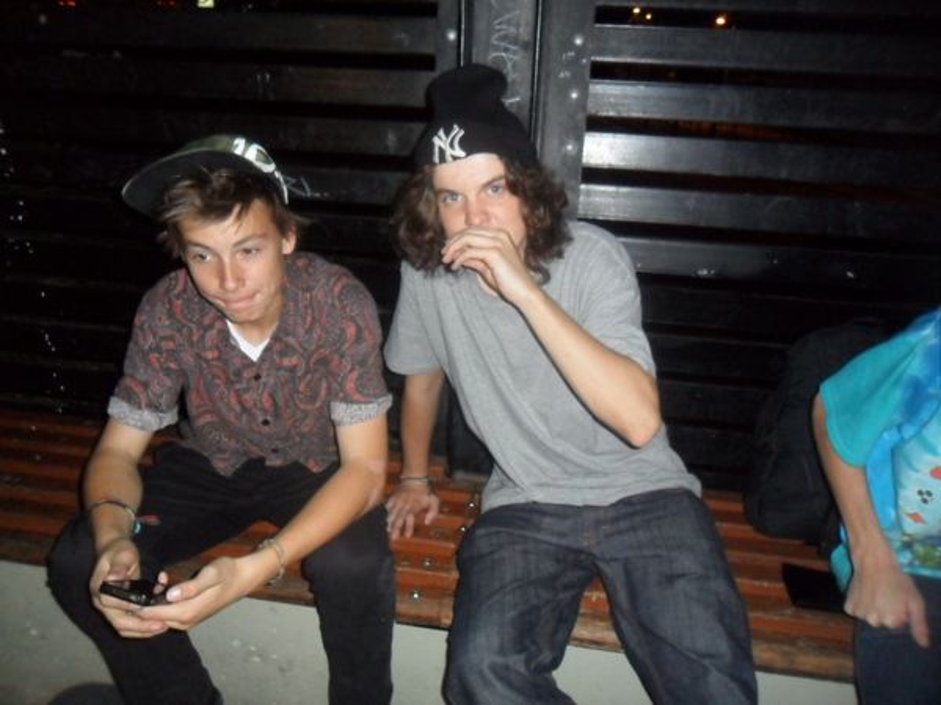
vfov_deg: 51.4
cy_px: 352
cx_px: 470
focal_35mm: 27
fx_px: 734
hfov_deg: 65.3
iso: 400
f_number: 3.5
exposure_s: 1/45
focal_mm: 4.9
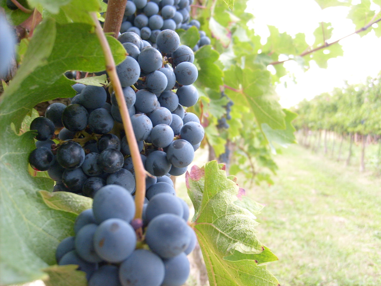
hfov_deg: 52.6
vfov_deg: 40.7
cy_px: 143
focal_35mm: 35
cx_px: 190
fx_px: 385
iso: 80
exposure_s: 1/60
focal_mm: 5.8
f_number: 2.8
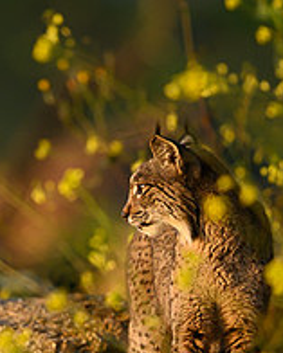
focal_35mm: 1325
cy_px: 200
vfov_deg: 1.5
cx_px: 49
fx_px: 13861
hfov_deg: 1.2
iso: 500
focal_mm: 400
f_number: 2.8
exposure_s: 1/1250
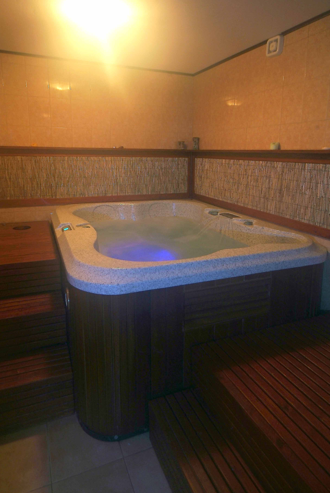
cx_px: 141
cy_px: 226
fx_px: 274
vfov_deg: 83.7
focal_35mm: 20
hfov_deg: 61.8
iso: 200
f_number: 5.6
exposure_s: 1.5
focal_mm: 11.5
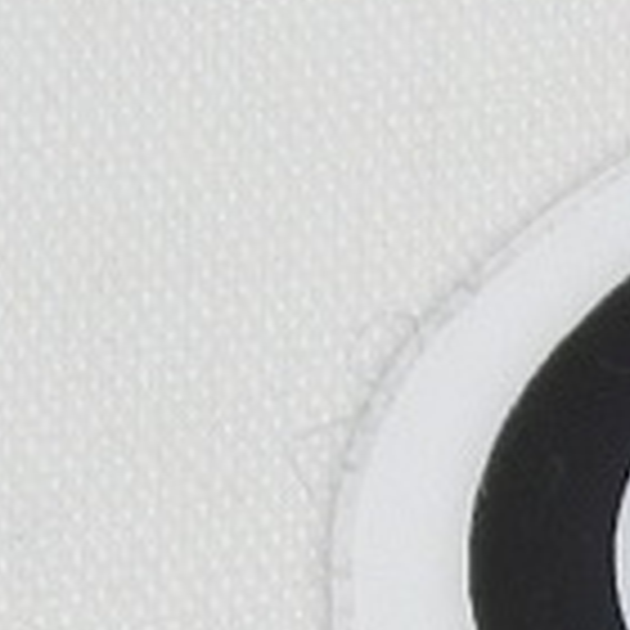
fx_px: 10625
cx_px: 2439
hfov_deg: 3.3
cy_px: 1712
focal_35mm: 516
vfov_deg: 3.3
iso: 450
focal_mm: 20.1
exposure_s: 1/125
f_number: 4.8
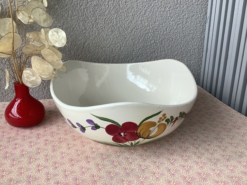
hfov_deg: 58.4
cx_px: 124
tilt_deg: -21.9
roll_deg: +1.0
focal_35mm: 31
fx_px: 221
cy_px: 92
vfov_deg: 45.4
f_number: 2.4
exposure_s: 1/120
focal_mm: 3.3
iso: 40
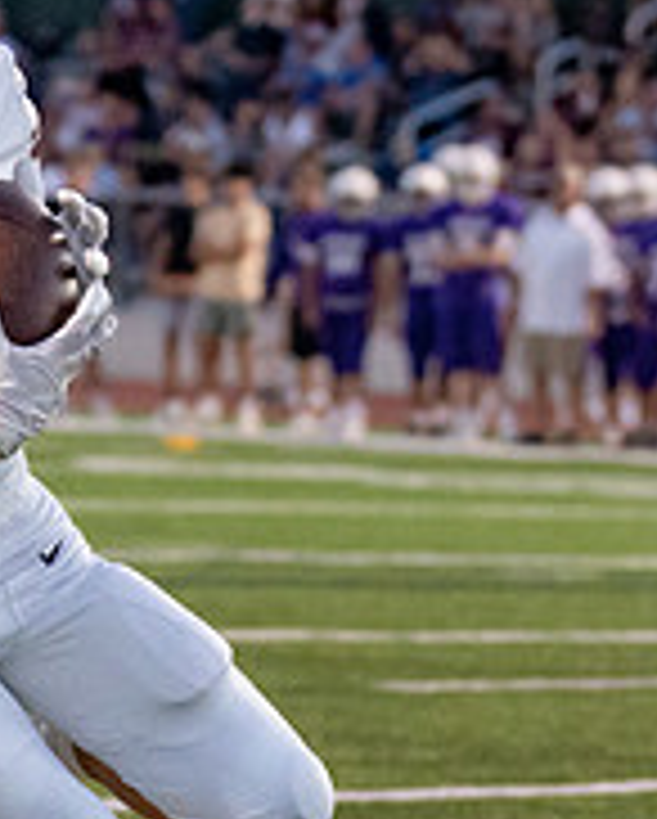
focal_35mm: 362
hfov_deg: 4.3
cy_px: 632
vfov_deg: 5.3
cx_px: -184
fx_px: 8784
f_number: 2.8
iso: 2000
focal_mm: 70
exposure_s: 1/1250
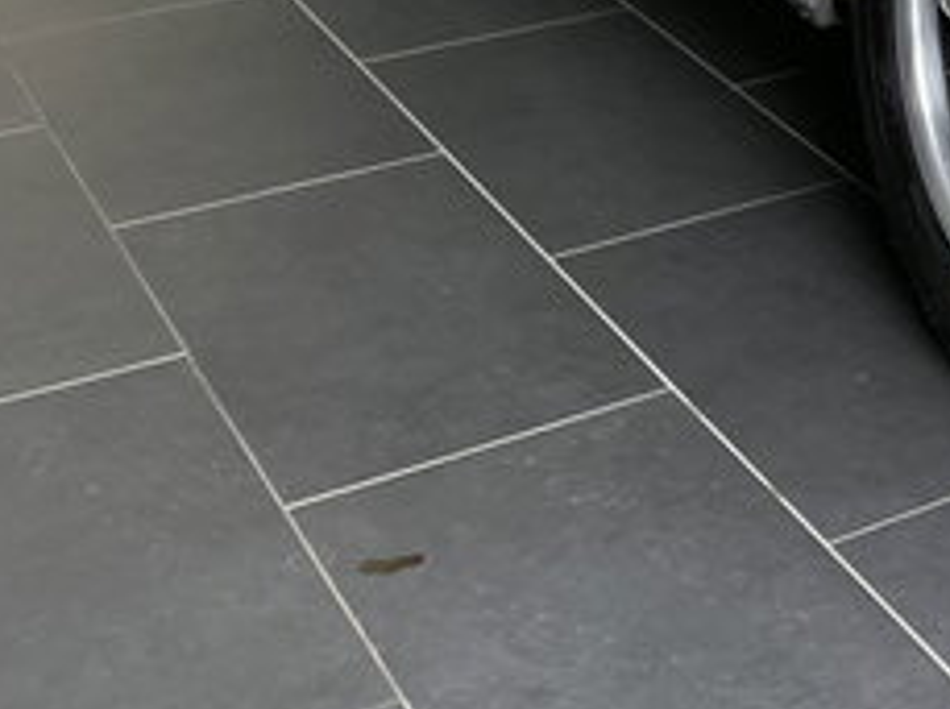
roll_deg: -1.4
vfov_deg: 15.9
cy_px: -386
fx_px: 2302
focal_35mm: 84
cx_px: 1539
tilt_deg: -12.4
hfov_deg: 19.4
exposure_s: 1/121
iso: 80
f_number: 1.6
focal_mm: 5.1
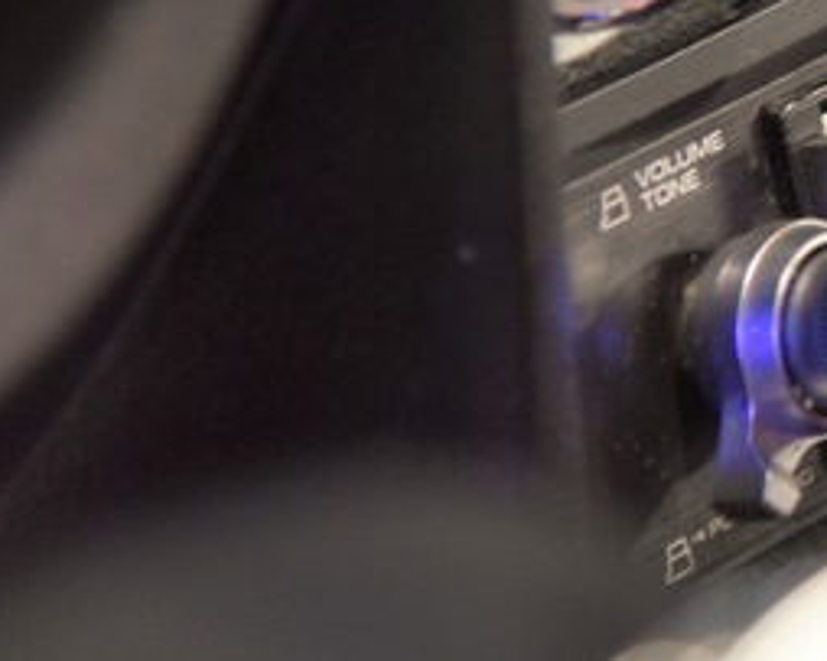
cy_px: -137
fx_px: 9885
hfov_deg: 4.8
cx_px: 1258
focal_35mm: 404
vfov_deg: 3.8
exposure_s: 1/60
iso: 4000
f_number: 4
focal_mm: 120
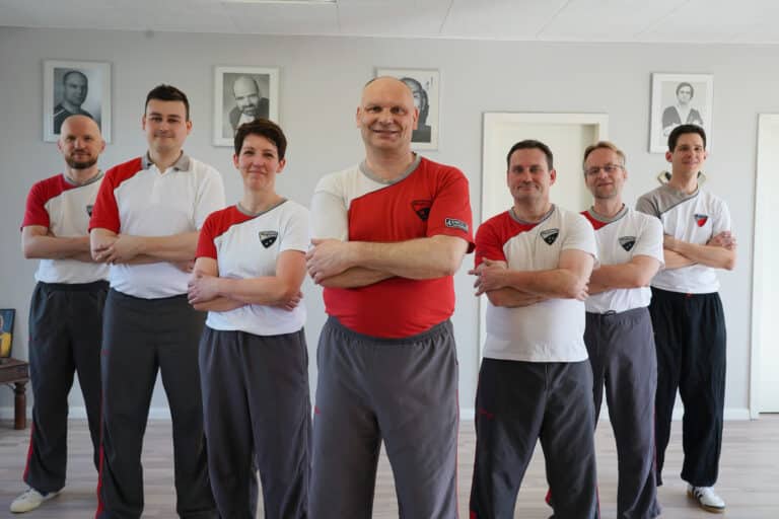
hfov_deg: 53.1
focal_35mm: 36
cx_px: 390
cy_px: 260
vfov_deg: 36.9
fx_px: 779
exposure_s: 1/160
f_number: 7.1
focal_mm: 36
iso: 800
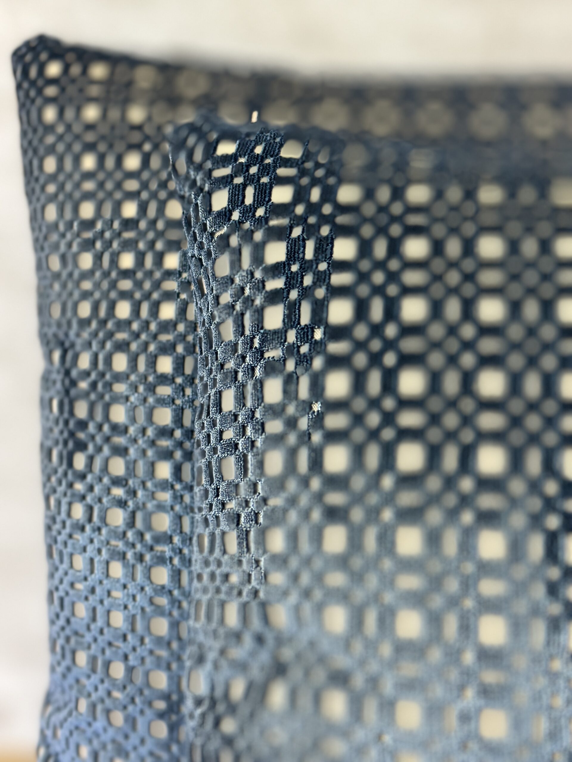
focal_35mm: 48
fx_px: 1058
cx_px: 286
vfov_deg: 39.7
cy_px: 381
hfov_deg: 30.3
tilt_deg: -18.1
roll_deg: -0.1
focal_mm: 6.86
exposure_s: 1/120
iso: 200
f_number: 1.78
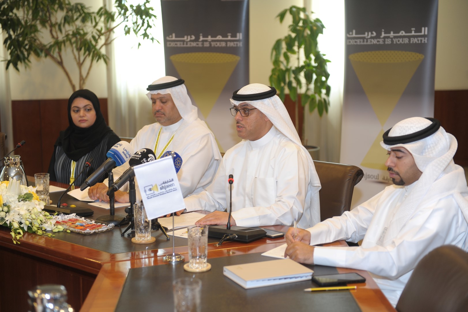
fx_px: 754
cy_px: 156
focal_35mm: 58
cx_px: 234
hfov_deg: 34.5
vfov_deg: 23.4
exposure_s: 1/60
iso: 400
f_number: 3.2
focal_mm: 58
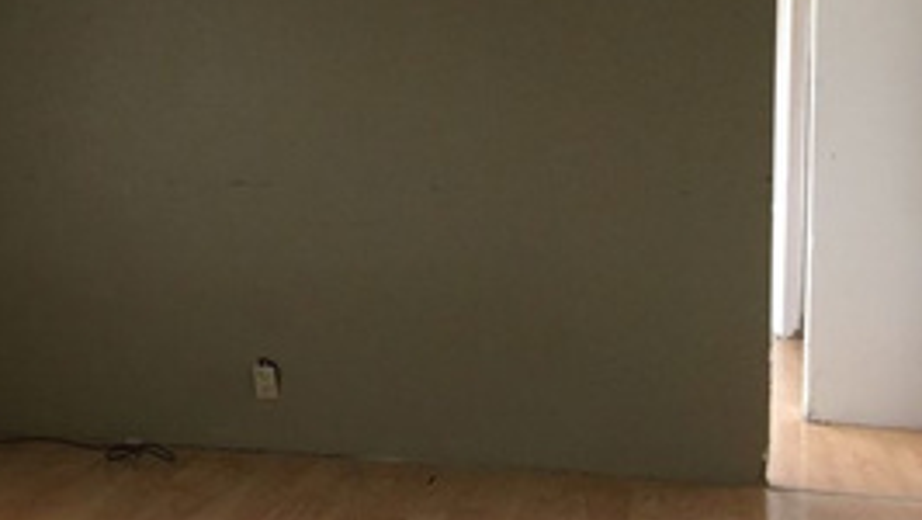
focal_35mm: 76
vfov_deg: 15.9
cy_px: 139
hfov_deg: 26.9
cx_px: 90
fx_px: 1859
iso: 125
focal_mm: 4.15
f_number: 2.2
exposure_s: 1/30
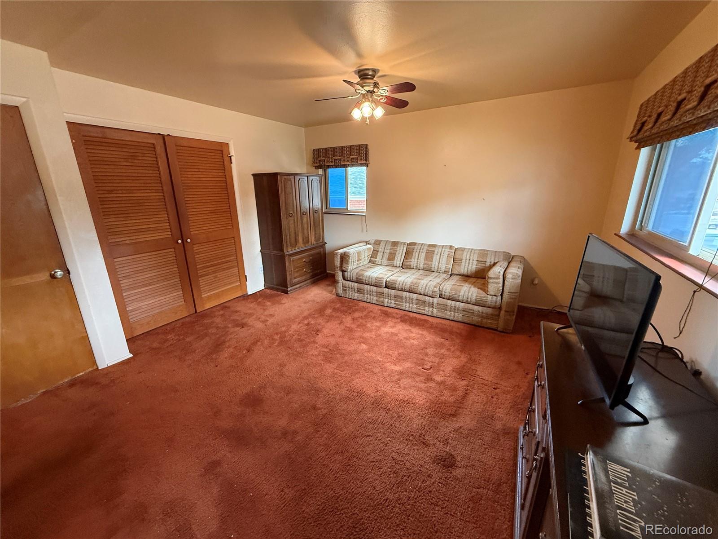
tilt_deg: -14.3
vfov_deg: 85.7
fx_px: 290
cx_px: 359
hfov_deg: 102.1
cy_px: 270
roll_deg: +1.0
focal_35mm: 14
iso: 500
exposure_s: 1/60
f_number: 2.2
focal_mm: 2.22
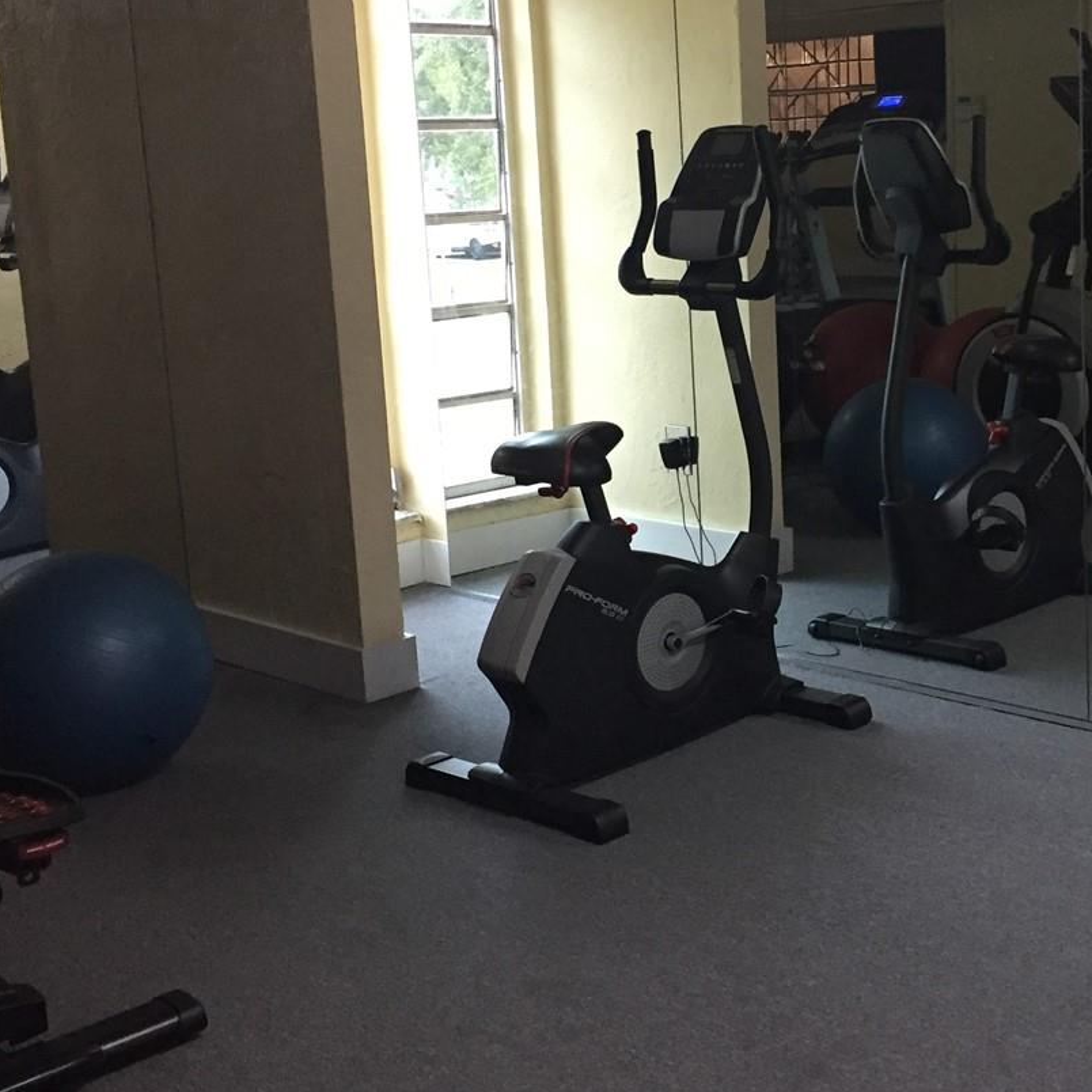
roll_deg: +1.4
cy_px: 465
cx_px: 777
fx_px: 1820
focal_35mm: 51
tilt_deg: -11.1
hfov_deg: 32.9
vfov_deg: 33.3
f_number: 2.2
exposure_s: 1/30
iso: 160
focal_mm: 4.15
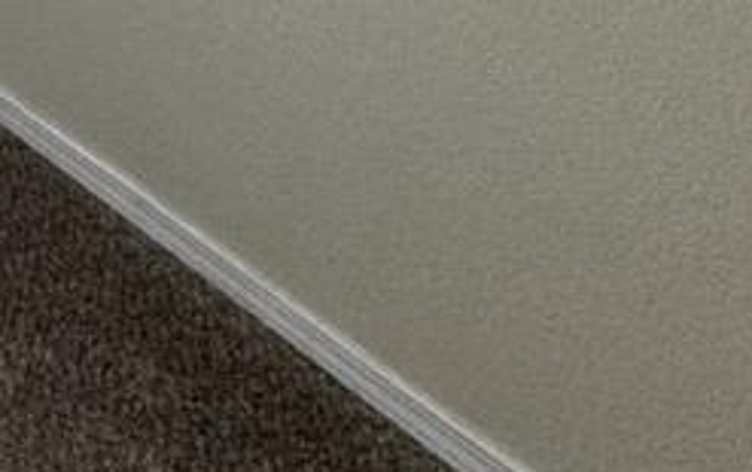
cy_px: -553
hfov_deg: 16.7
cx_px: -785
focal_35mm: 90
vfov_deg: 12.4
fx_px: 1847
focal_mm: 2.22
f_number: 2.2
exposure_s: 1/120
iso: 125
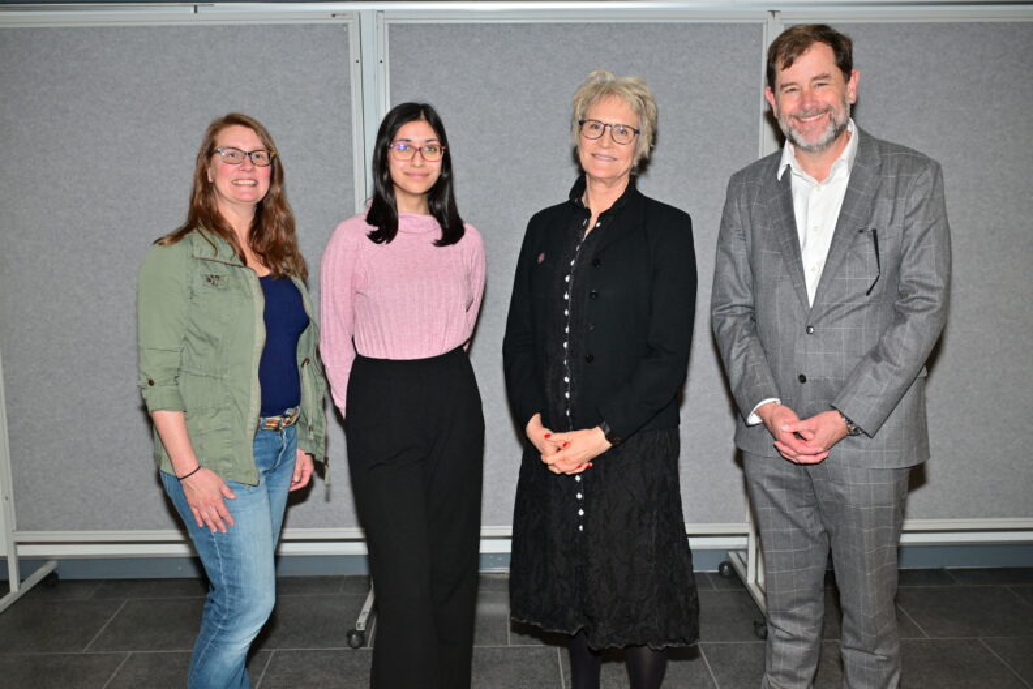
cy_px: 344
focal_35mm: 38
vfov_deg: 35.1
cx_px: 516
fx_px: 1090
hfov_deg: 50.7
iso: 1000
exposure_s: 1/200
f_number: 5.6
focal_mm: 38
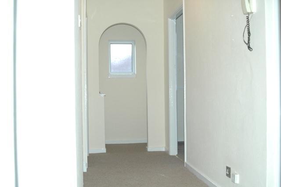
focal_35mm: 42
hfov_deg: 46.4
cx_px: 140
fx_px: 328
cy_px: 94
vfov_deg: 31.9
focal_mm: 28
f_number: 5
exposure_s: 1/60
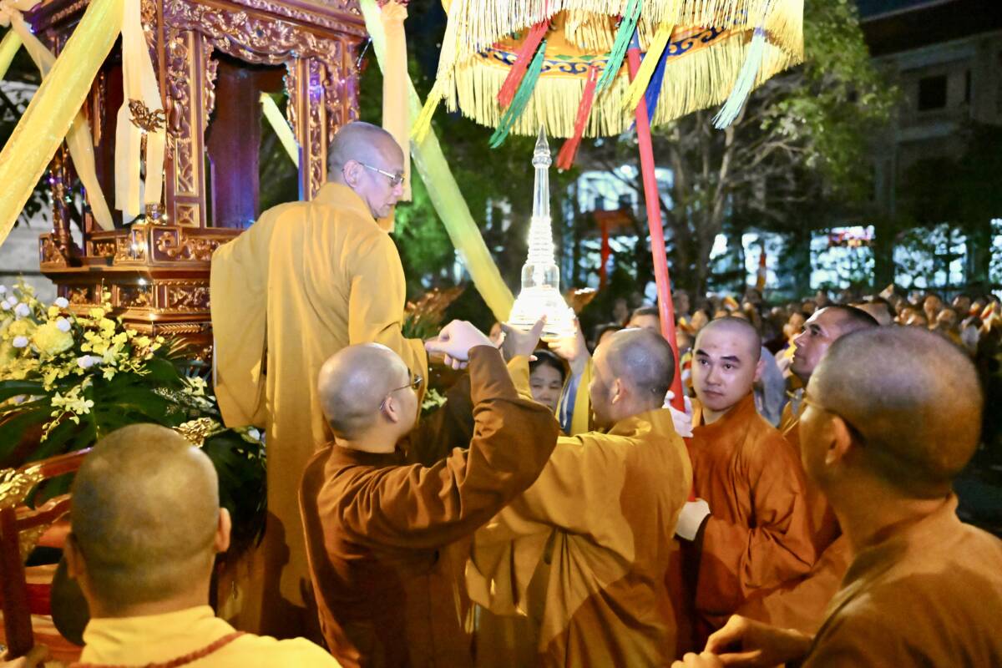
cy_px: 334
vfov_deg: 44.3
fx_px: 821
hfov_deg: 62.8
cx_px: 501
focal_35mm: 30
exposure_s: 1/200
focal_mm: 29.5
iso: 32000
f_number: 2.8
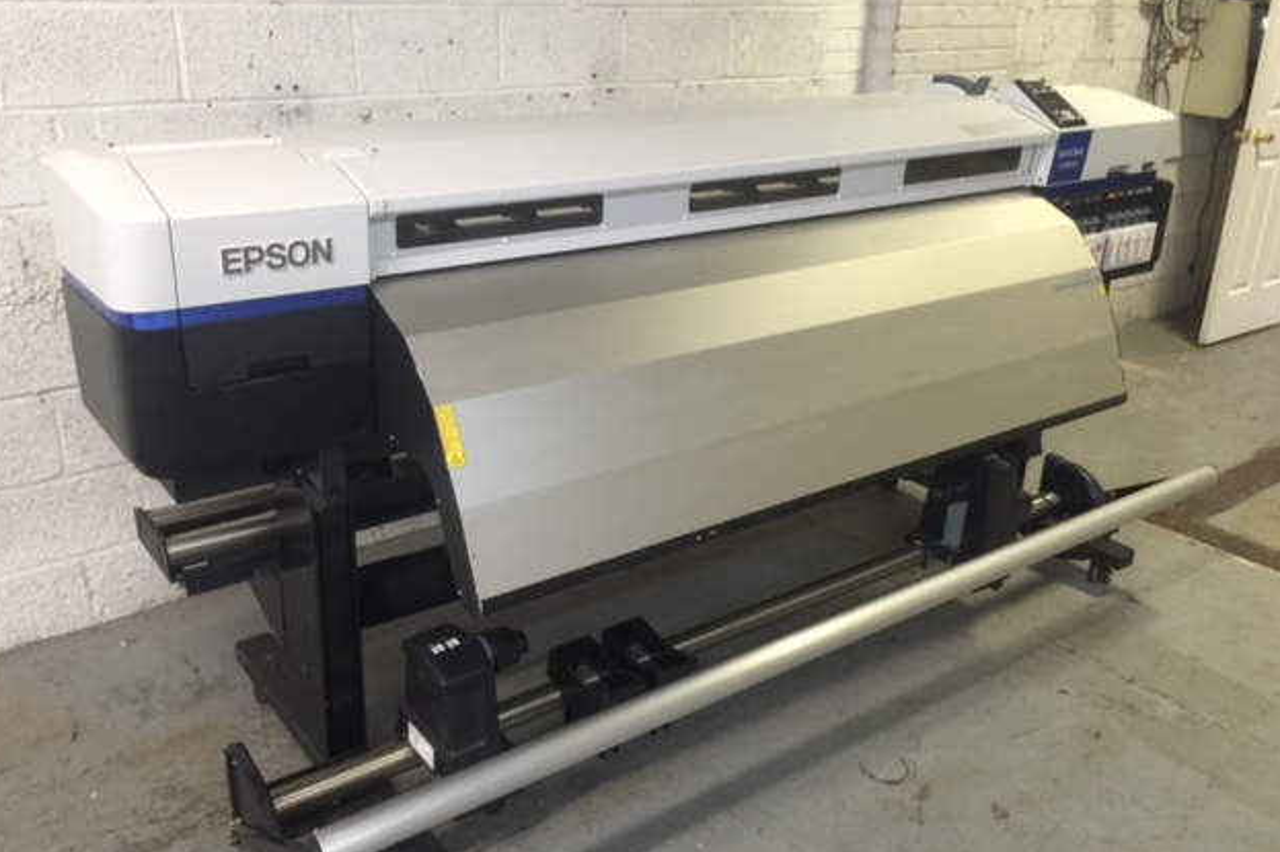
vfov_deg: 42.3
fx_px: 1102
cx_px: 629
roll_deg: -1.7
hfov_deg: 60.3
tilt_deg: -22.3
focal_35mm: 31
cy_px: 450
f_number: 2.2
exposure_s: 1/15
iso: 100
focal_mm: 4.15
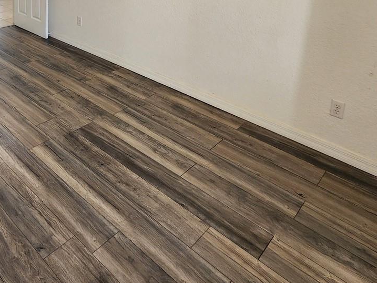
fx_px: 316
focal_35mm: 29
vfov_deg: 41.4
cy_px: -5
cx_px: 66
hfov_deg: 56.3
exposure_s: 1/60
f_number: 2.2
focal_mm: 2.2
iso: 160
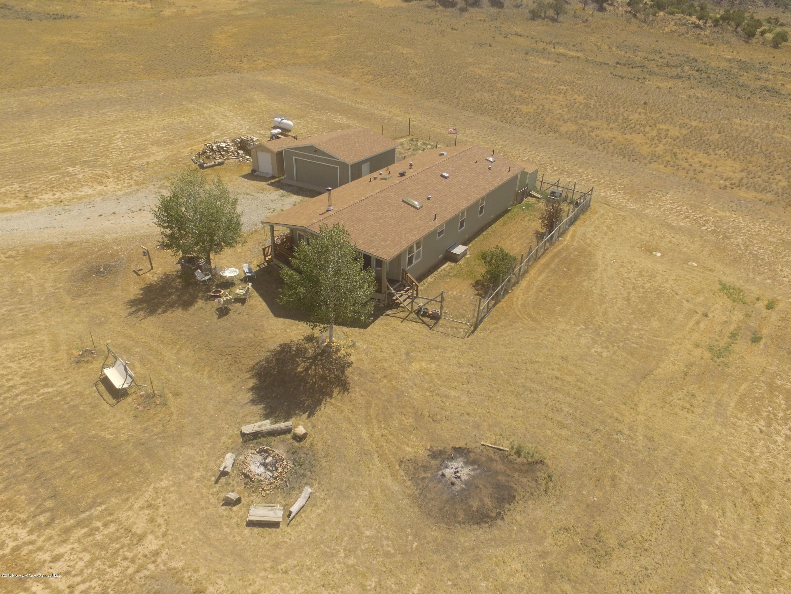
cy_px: 297
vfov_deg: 66.0
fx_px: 457
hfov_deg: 81.7
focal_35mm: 20
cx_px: 396
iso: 100
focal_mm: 3.61
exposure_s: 1/1250
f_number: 2.8
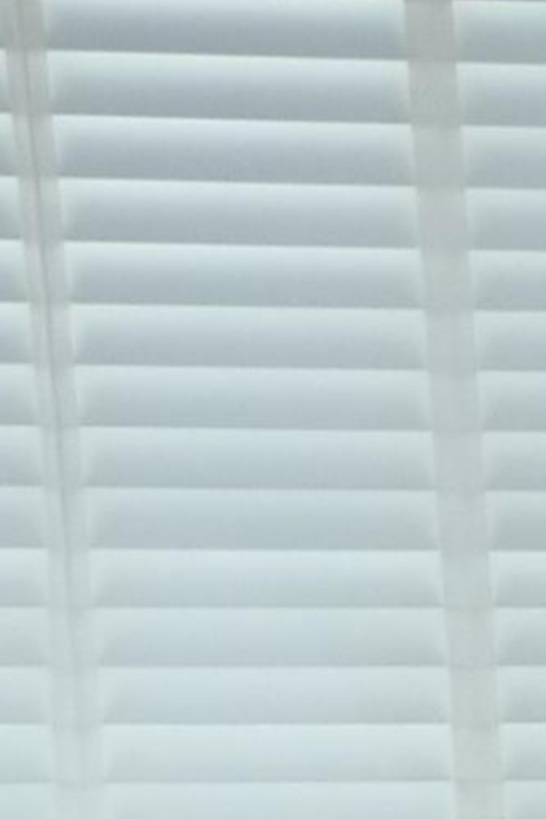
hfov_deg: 7.0
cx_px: 1615
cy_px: 1587
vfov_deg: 10.8
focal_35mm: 176
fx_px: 4001
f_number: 3.3
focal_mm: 4.7
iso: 125
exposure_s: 1/30
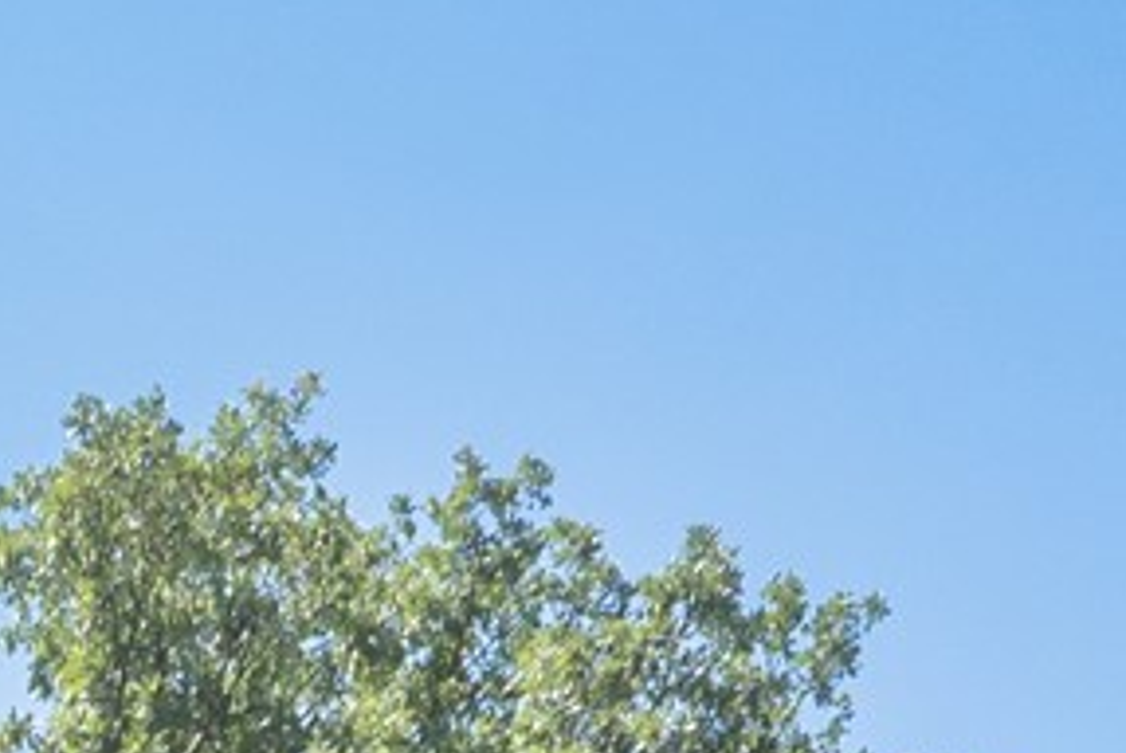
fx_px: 4258
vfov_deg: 8.5
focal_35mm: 136
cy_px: 2259
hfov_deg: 14.2
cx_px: -483
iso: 100
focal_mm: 12
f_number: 8
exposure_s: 1/125
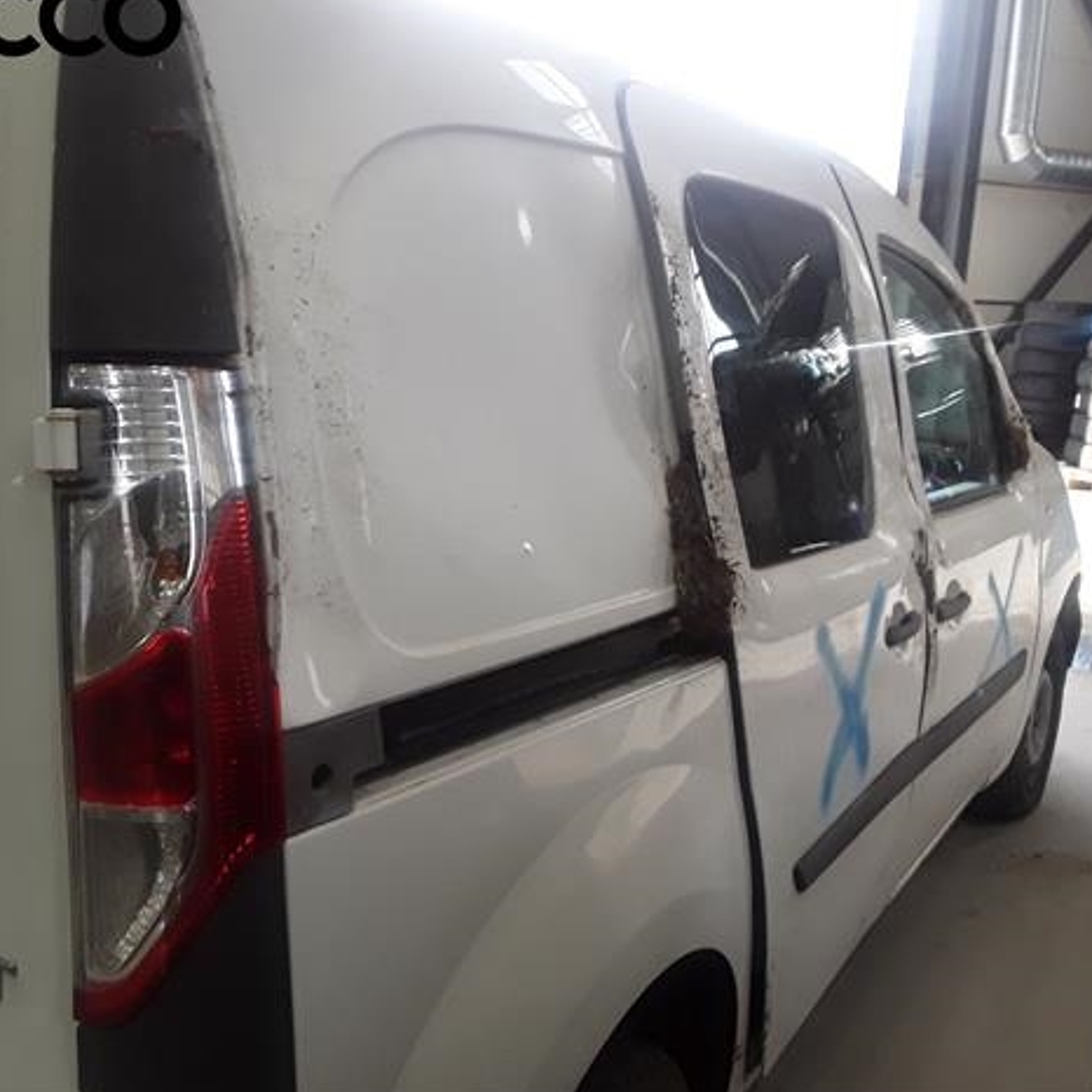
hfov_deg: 48.3
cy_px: 539
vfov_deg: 48.4
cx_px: 480
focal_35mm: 34
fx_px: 1213
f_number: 1.9
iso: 80
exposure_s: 1/50
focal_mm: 2.91
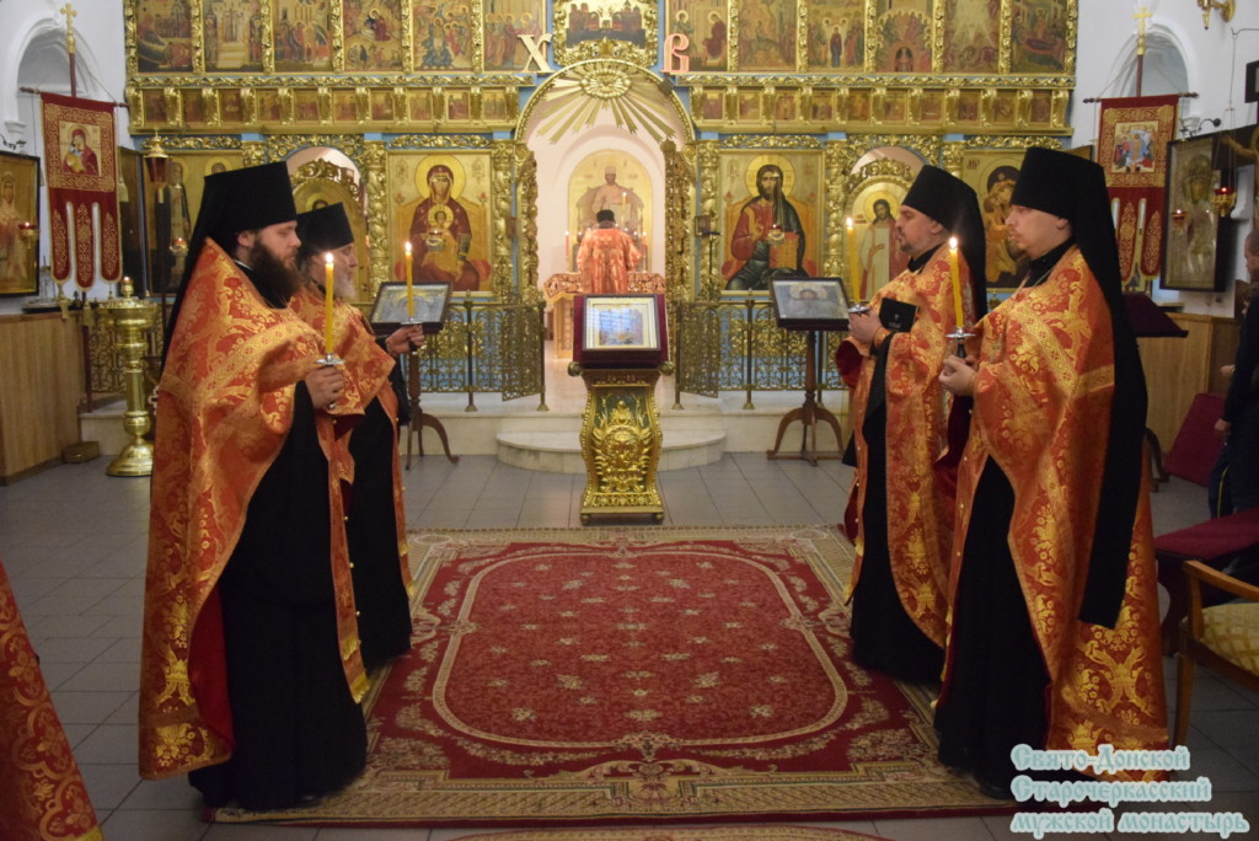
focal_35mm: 32
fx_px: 1102
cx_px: 630
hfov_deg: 59.5
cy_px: 420
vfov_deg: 41.8
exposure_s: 1/100
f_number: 3.8
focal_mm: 21
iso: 6400
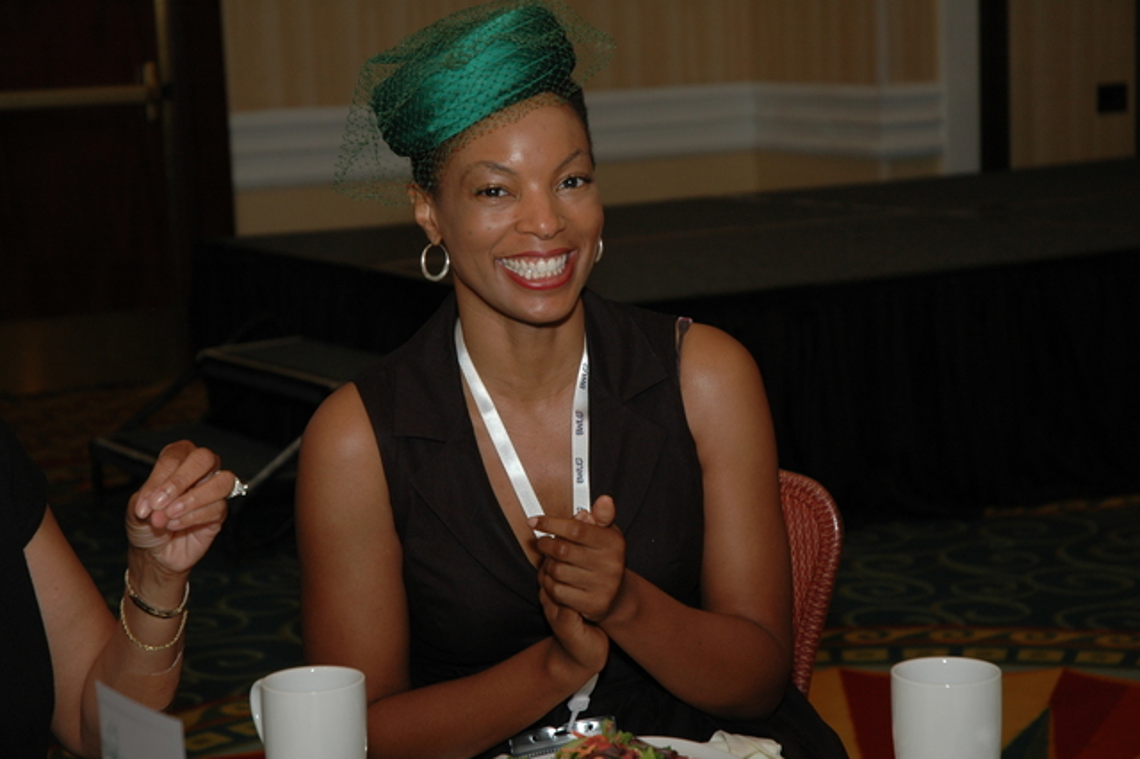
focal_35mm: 90
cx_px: 570
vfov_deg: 15.2
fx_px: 2848
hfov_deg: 22.6
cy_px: 380
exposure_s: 1/60
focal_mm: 60
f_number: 4.5
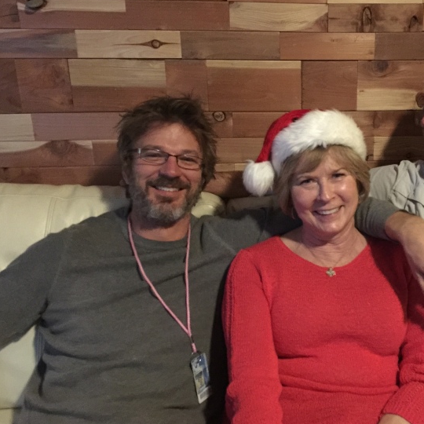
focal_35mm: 38
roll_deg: +0.2
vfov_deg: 43.9
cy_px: 213
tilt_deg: -16.4
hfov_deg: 42.7
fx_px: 527
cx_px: 310
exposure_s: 1/4
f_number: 2.2
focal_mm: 4.15
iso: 320
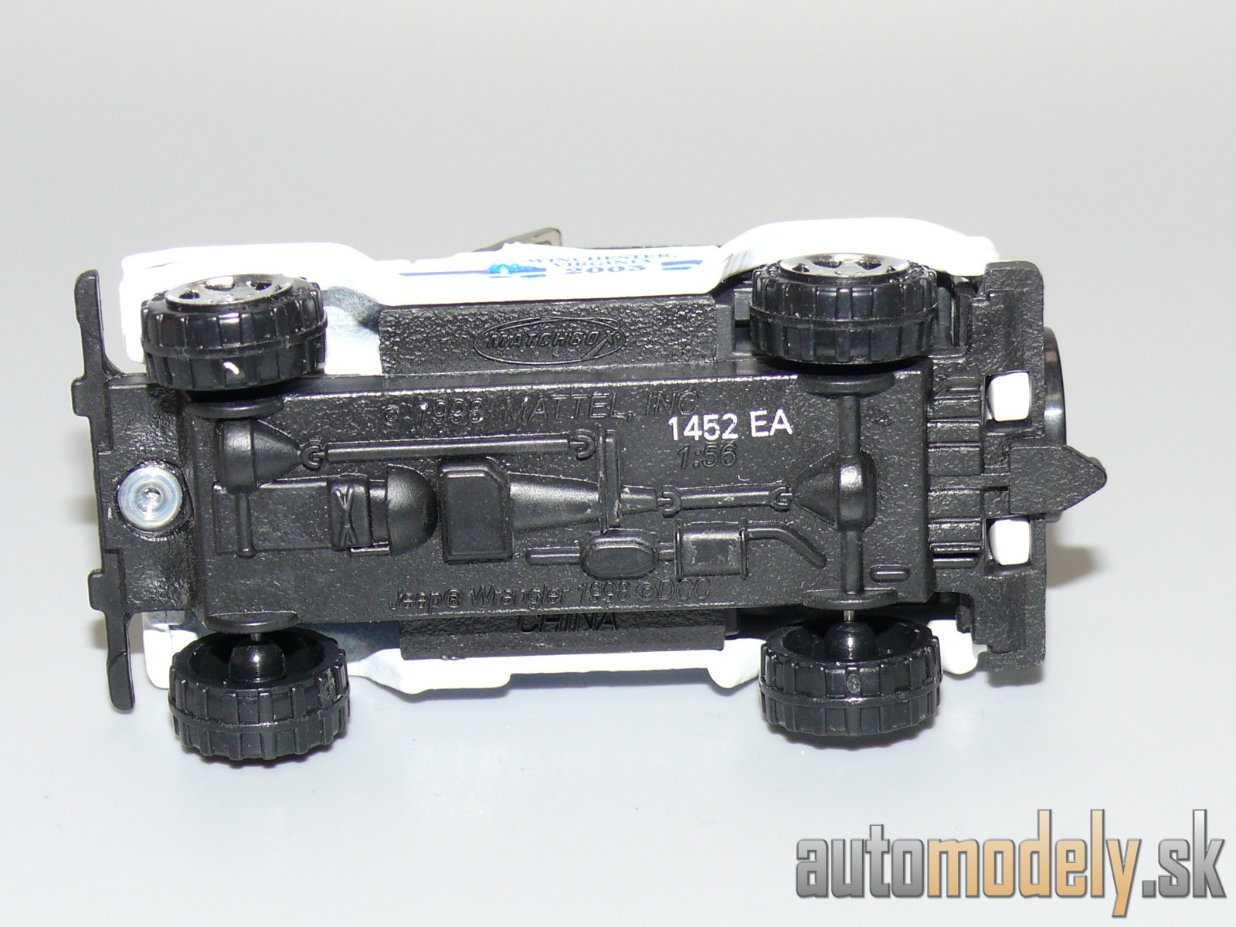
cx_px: 618
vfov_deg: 13.7
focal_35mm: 108
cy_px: 464
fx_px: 3856
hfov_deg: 18.2
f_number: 4
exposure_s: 1/30
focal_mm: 13.8
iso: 100
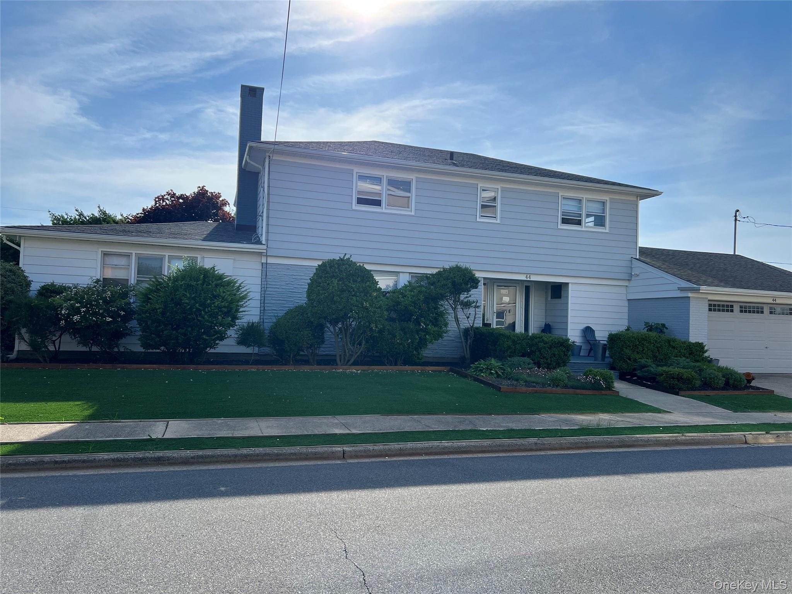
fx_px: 595
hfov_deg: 67.3
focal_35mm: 26
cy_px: 297
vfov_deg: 53.1
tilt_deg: +2.2
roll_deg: -2.1
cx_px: 396
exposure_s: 1/6579
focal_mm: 5.7
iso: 50
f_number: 1.5
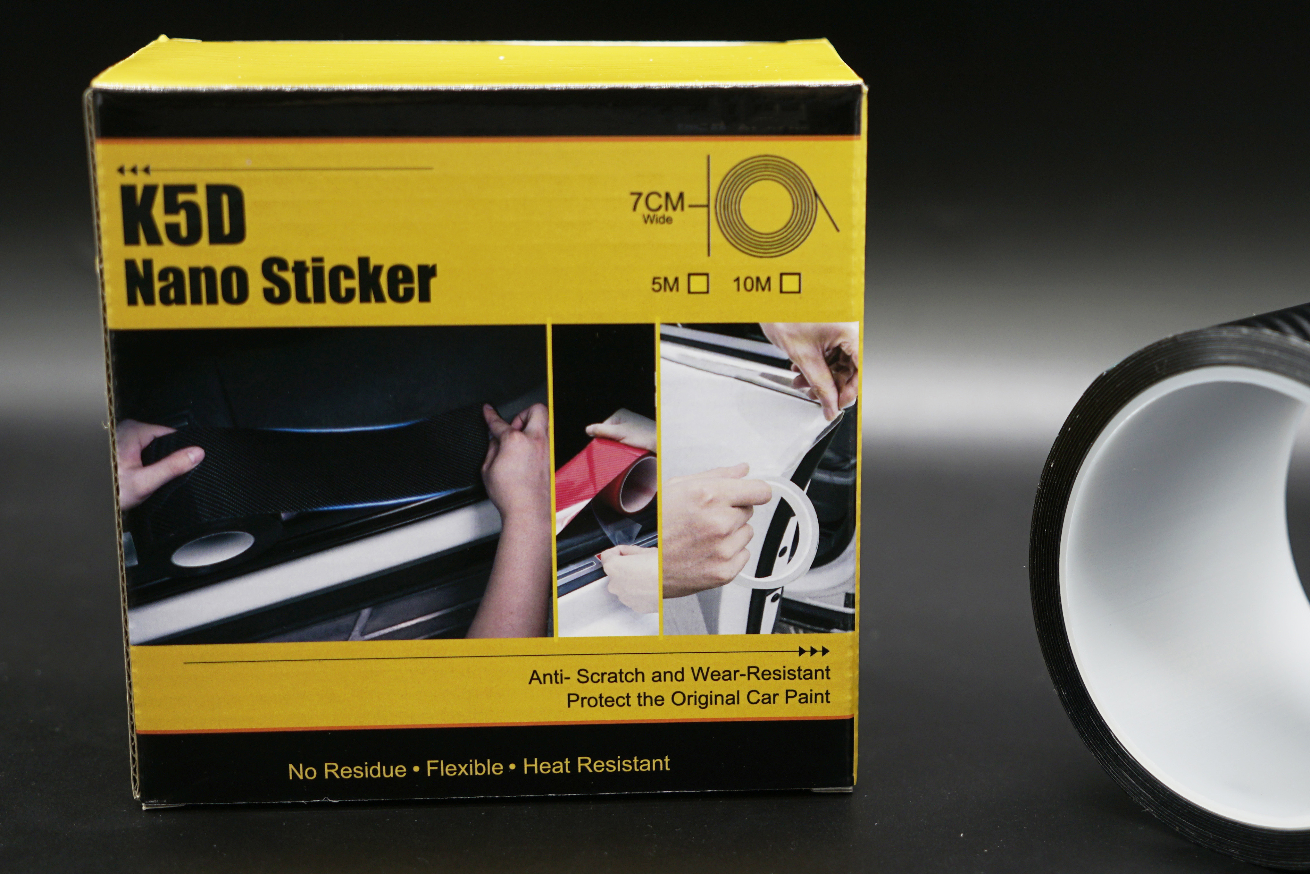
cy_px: 529
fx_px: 2511
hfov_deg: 29.1
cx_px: 839
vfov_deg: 19.7
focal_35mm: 69
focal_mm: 47
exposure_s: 1/100
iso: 200
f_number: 4
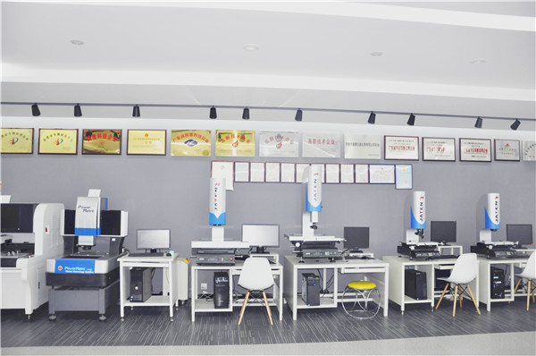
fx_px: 401
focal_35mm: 27
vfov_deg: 47.8
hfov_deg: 67.5
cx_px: 268
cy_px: 178
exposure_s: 1/60
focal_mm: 18
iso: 800
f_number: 3.5
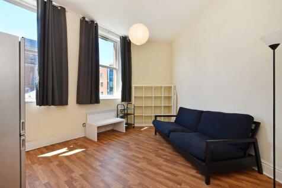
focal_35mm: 15
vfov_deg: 77.3
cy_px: 94
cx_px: 141
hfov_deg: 100.4
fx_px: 117
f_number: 9
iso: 320
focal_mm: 10
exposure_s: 1/125
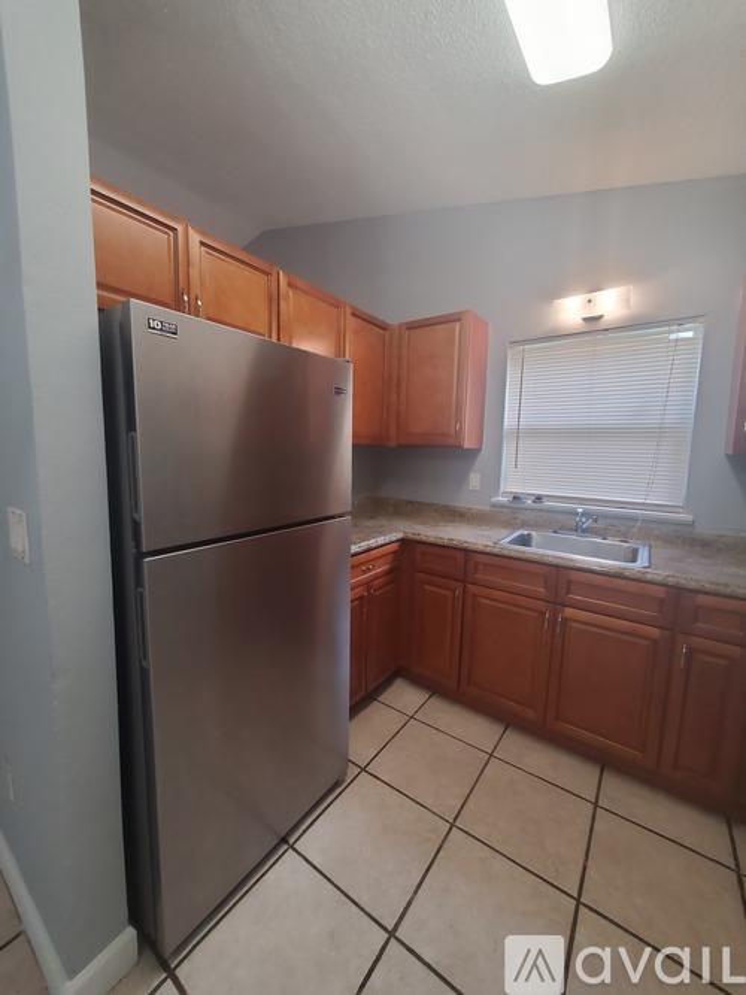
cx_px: 373
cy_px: 498
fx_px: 374
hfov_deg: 89.9
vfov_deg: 106.2
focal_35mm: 13
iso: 160
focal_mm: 1.8
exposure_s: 1/59
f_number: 2.2
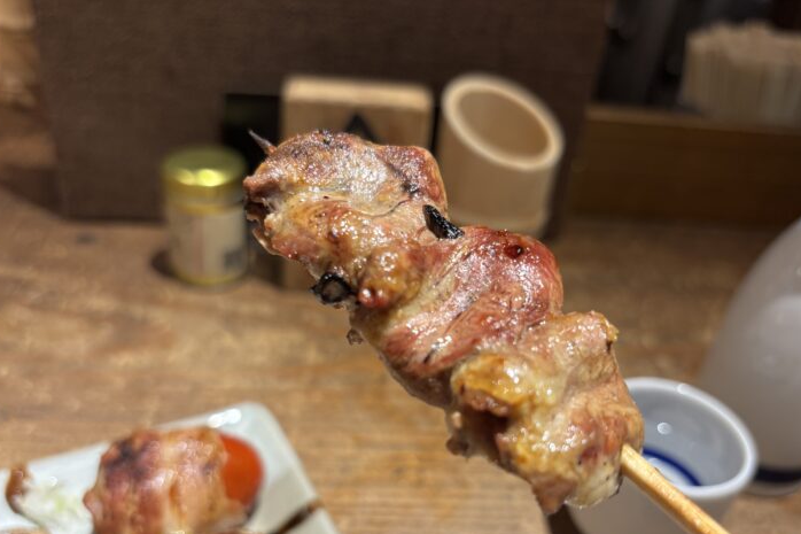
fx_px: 690
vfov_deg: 41.9
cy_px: 343
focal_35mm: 31
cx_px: 407
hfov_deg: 60.3
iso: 125
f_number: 1.6
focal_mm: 5.96
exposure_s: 1/50
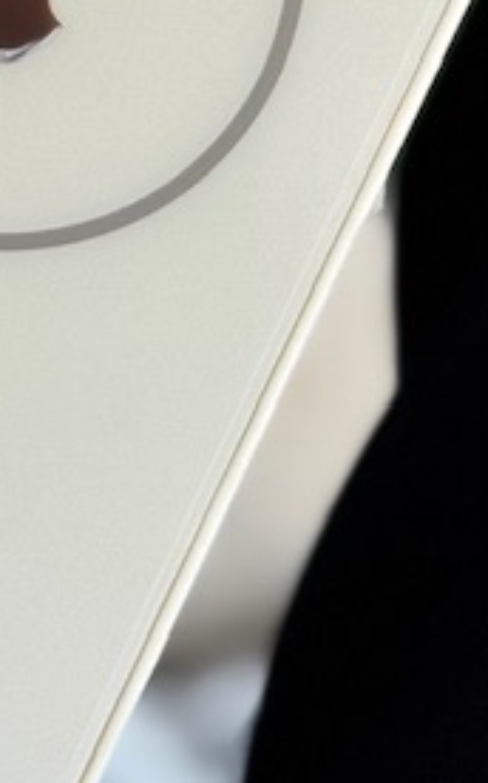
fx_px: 5032
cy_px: -420
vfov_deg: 8.7
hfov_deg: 5.5
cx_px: -309
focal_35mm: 236
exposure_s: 1/168
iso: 50
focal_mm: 6.76
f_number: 1.78
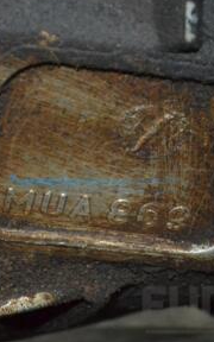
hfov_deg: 7.5
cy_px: 146
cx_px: 120
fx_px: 1634
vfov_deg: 12.0
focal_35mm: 175
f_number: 7.1
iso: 3200
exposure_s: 1/60
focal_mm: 55
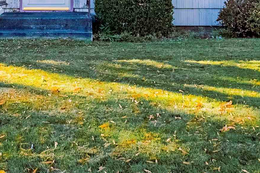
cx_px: 75
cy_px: -34
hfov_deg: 27.1
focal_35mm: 74
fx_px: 535
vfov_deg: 17.6
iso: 400
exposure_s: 1/4000
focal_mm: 21
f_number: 9
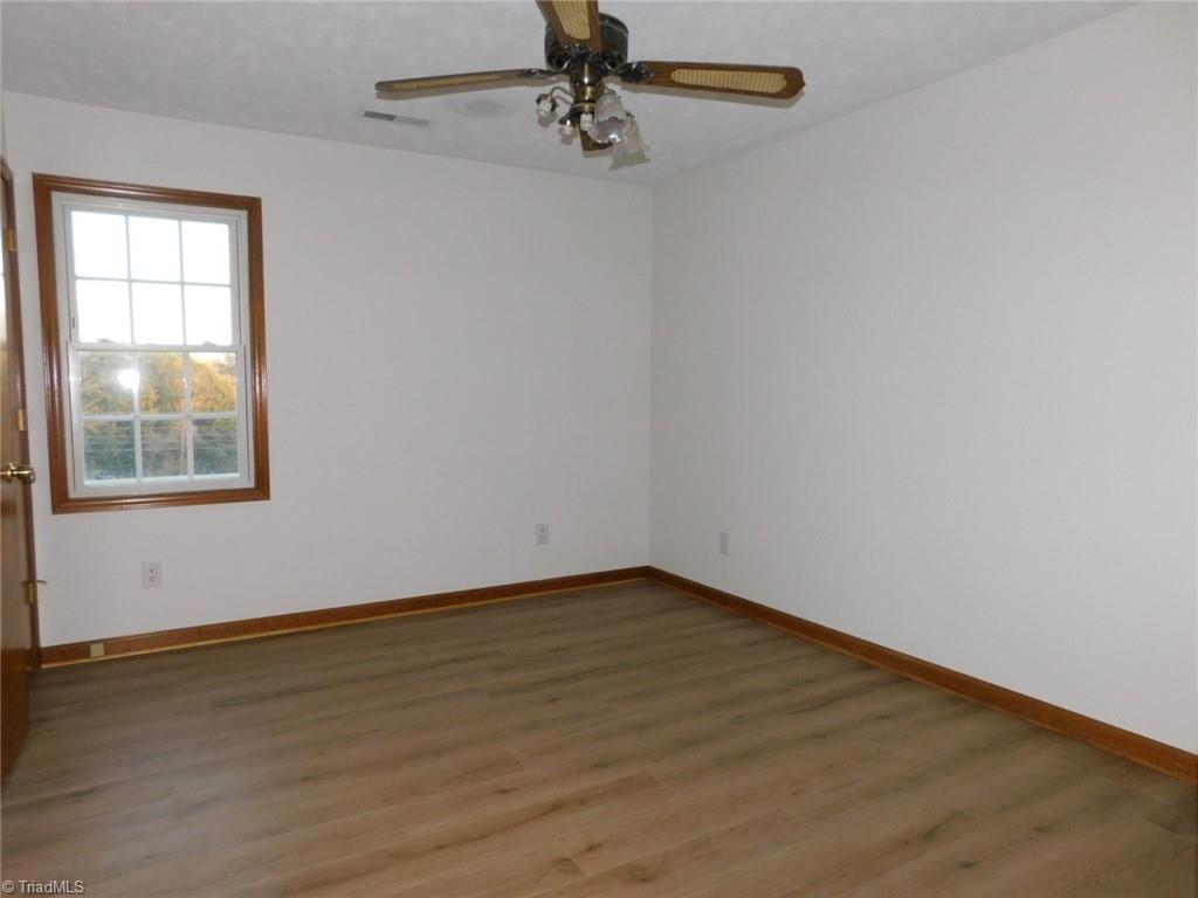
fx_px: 796
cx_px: 599
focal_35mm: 23
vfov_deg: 58.9
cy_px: 449
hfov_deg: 73.9
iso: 200
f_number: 3
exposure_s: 1/30
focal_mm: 4
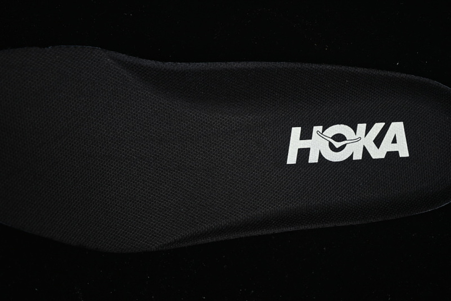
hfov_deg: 27.0
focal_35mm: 75
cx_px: 226
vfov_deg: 18.2
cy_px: 150
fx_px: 940
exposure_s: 1/40
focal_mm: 50
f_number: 6.3
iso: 160
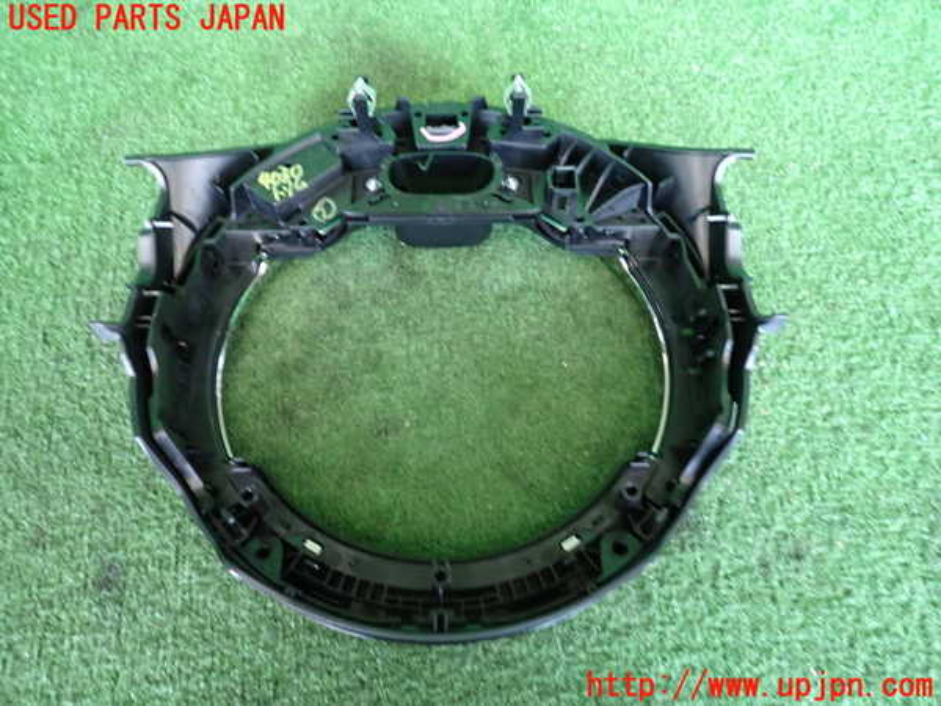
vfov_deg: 54.9
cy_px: 353
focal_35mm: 25
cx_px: 470
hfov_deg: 69.4
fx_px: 680
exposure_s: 1/30
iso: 400
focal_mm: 4.5
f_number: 2
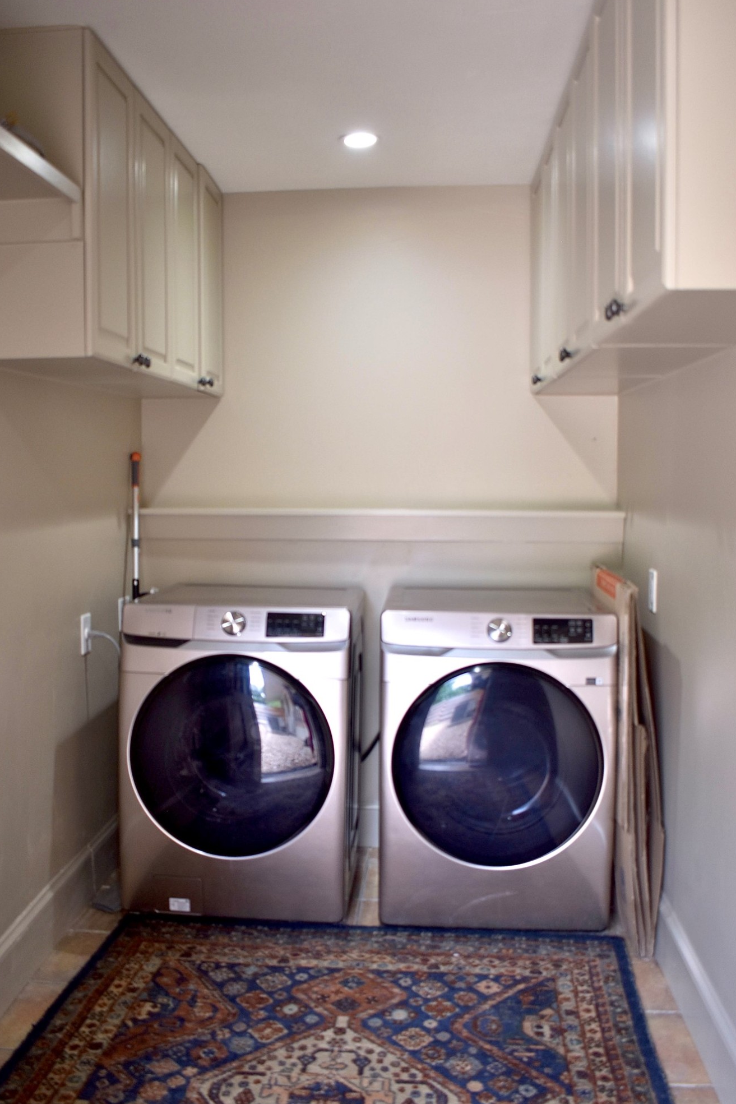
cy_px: 563
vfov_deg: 55.0
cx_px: 335
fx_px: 1059
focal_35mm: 35
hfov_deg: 38.3
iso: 320
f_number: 3.8
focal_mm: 21
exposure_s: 1/60
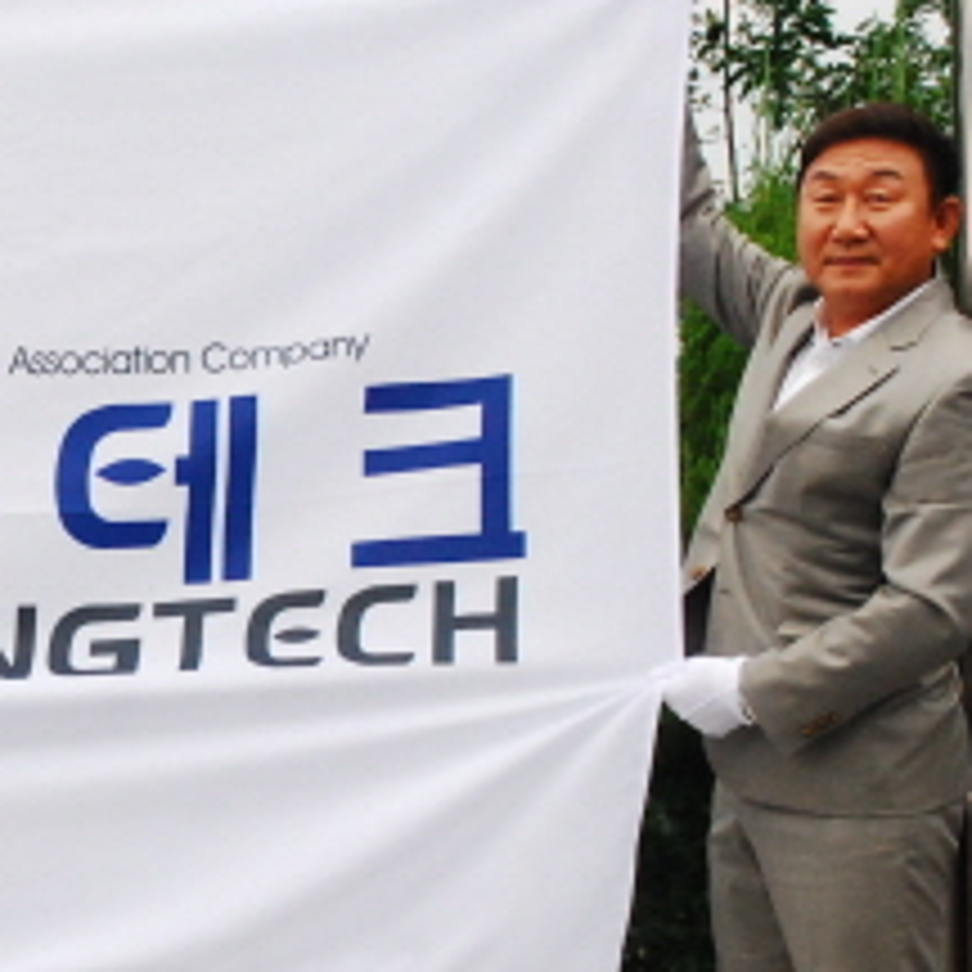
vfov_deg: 13.6
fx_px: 4078
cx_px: -148
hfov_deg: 13.3
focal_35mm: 128
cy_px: 596
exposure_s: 1/250
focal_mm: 31
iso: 1250
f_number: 10
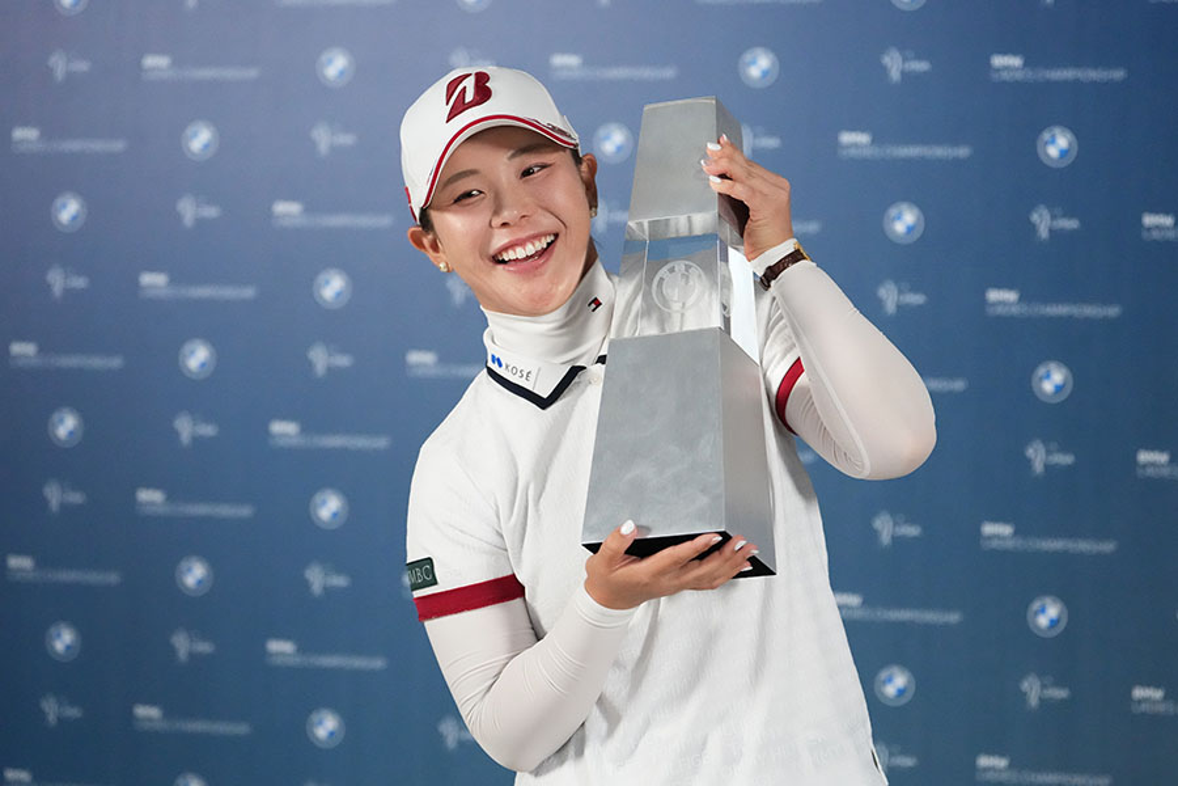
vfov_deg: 13.6
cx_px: 589
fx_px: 3305
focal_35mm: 101
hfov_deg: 20.2
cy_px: 393
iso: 10000
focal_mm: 101
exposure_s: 1/1000
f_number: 2.8
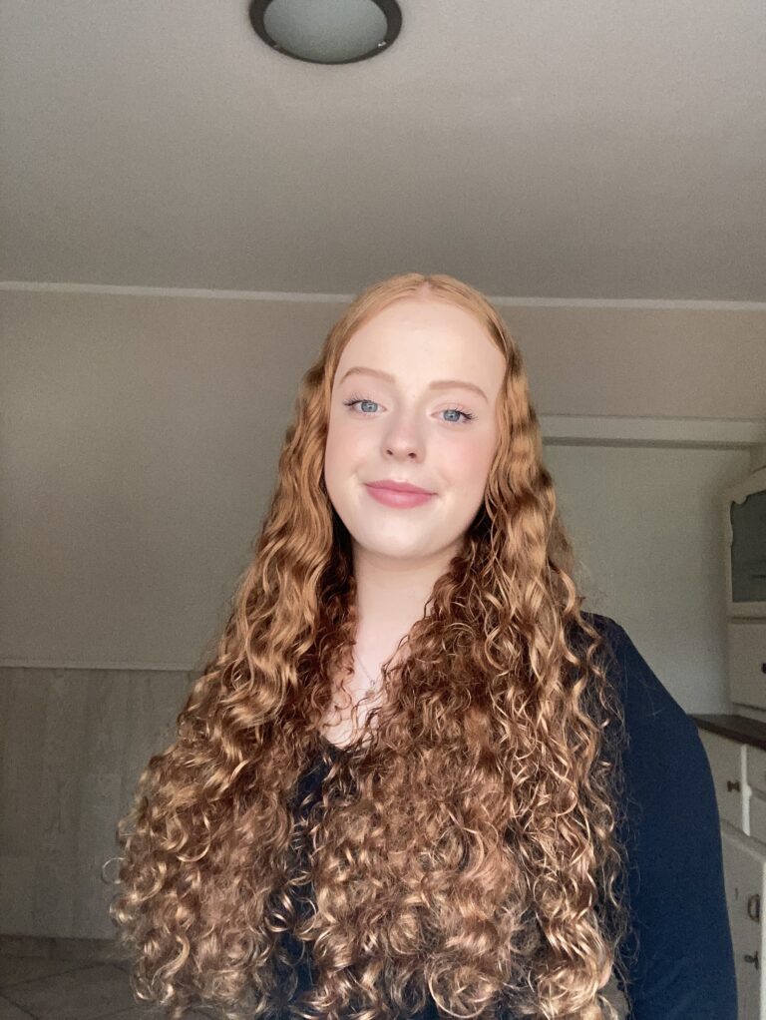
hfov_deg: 44.2
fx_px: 943
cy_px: 510
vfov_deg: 56.8
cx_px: 383
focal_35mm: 32
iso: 80
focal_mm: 2.87
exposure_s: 1/83
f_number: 2.2
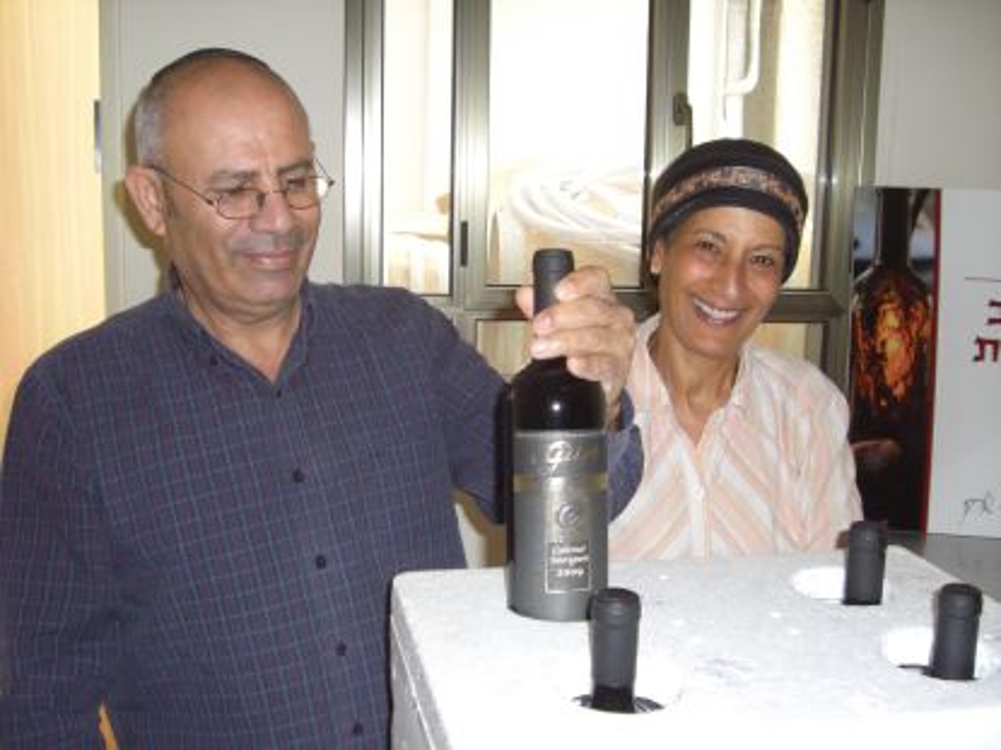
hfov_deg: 49.0
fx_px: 1099
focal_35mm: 38
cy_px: 375
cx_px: 500
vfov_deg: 37.7
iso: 200
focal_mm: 6.2
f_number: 2.7
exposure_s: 1/60
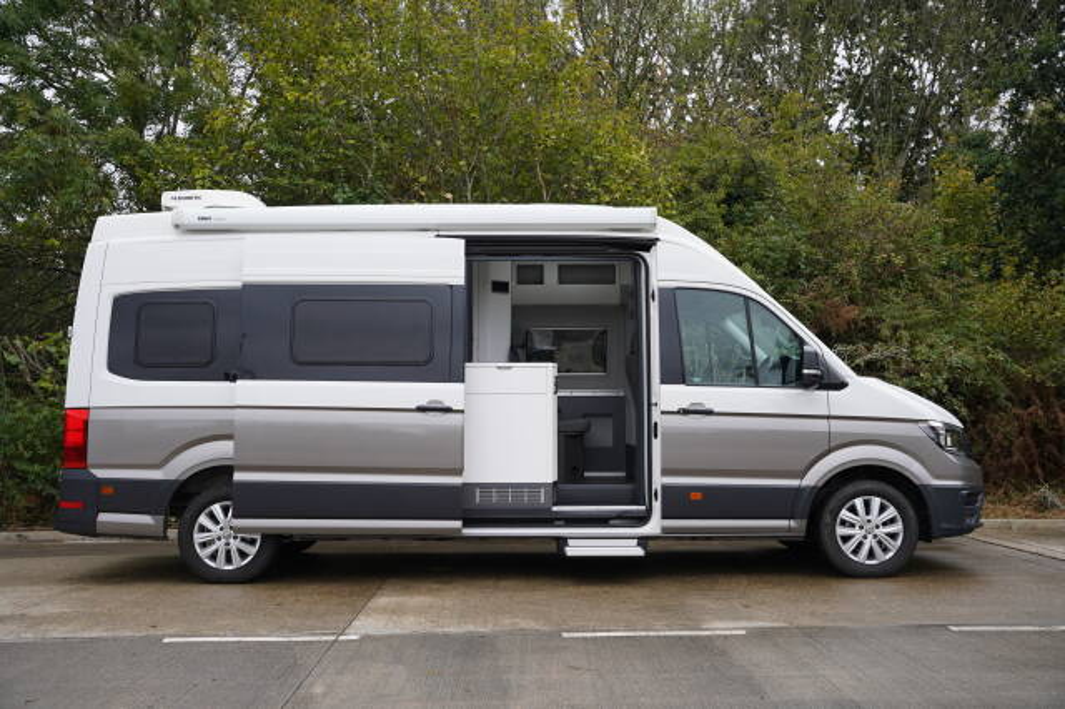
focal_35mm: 37
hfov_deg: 51.9
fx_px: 1094
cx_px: 532
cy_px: 354
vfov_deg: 35.9
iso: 400
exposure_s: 1/160
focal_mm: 37
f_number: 4
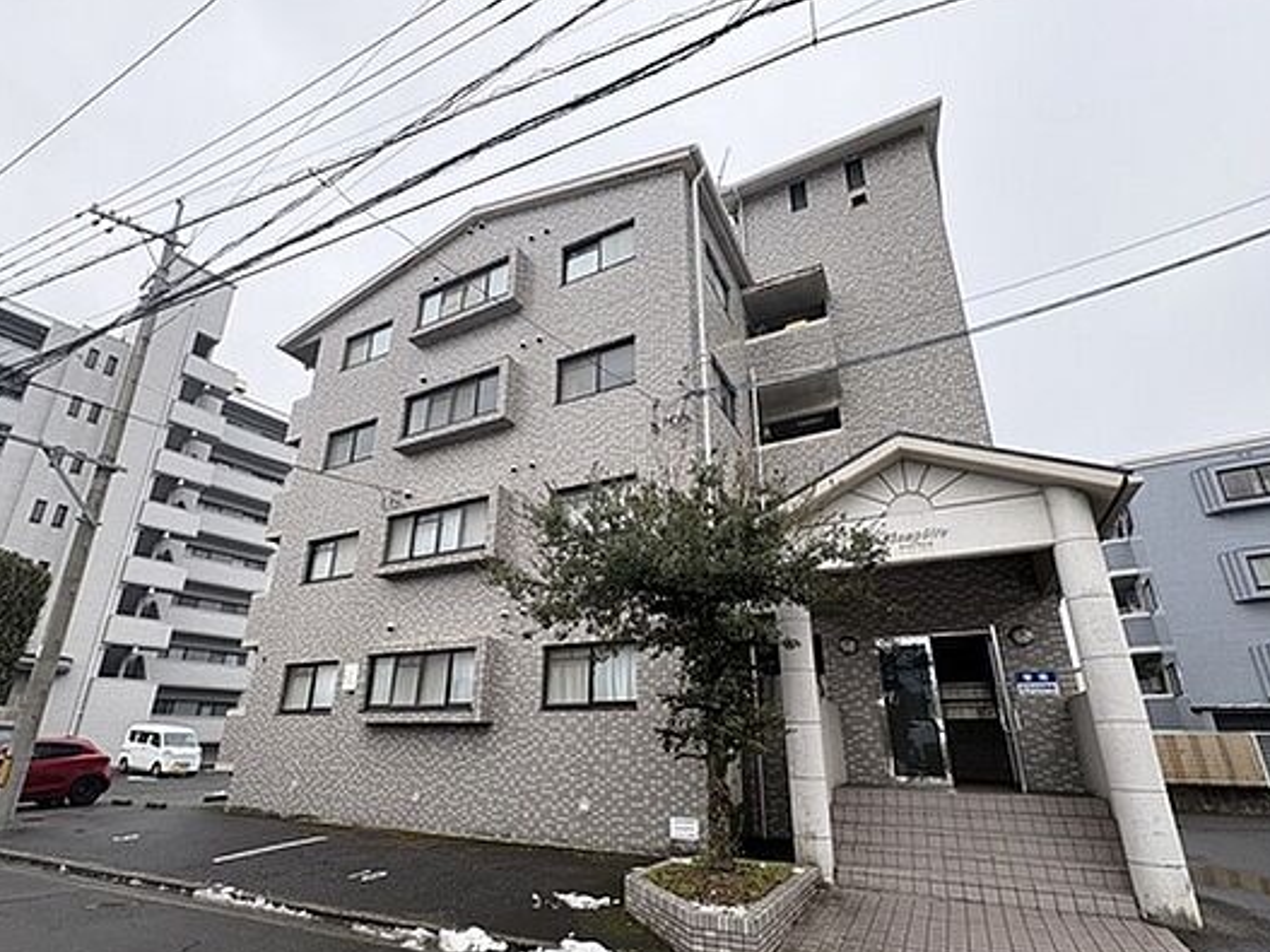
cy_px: 523
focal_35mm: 17
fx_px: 624
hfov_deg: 91.0
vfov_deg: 74.5
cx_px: 610
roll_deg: -0.4
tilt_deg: +19.4
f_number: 2.2
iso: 64
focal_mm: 2.22
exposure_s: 1/131
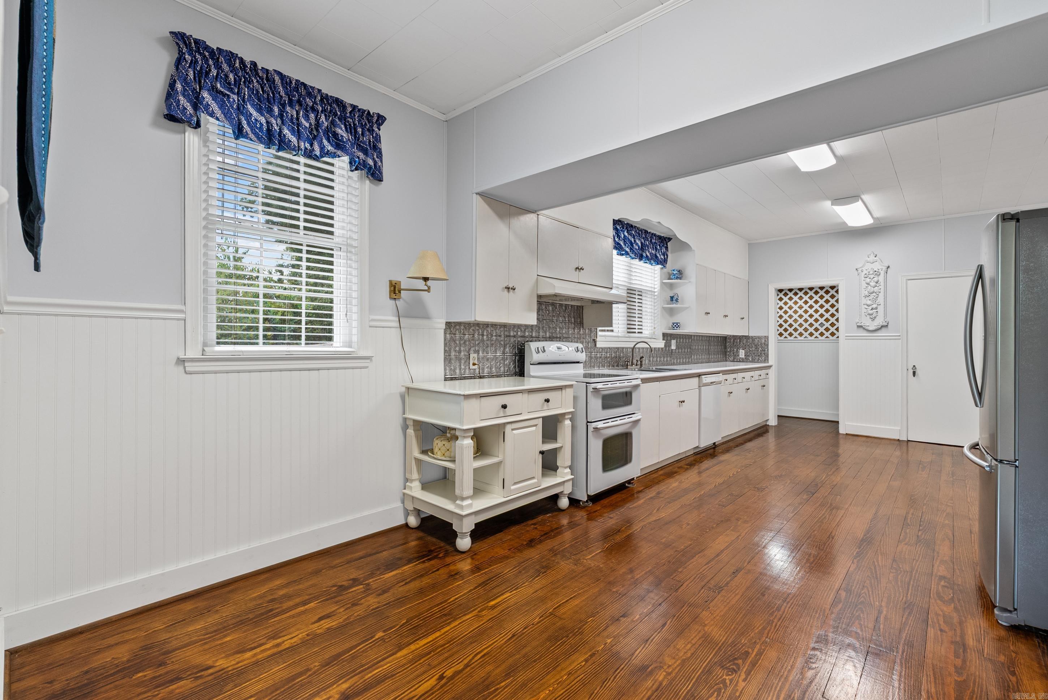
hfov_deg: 96.7
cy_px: 350
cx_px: 524
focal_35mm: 16
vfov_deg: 73.8
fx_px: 466
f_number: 9
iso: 800
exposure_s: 1/8
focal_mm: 16
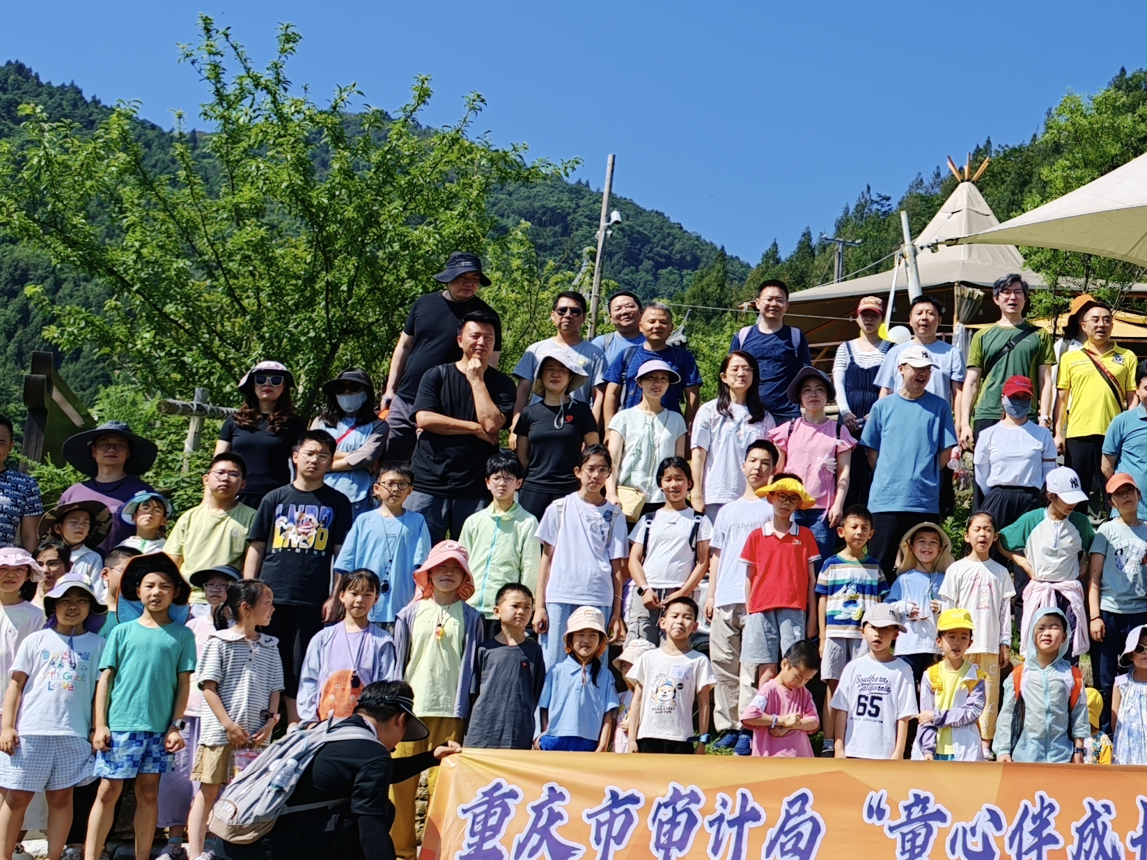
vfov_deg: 25.4
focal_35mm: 57
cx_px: 1304
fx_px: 1889
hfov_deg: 29.9
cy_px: 239
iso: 160
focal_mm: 7.73
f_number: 5
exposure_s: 1/4147
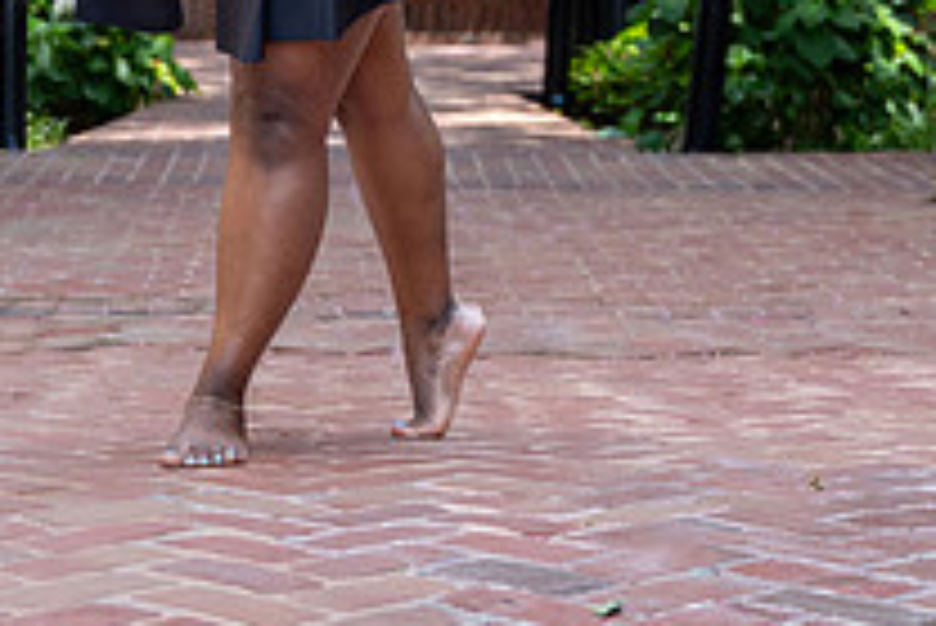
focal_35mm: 131
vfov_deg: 10.0
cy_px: -429
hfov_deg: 15.6
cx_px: 299
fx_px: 3408
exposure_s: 1/500
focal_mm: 38
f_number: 3.2
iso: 400
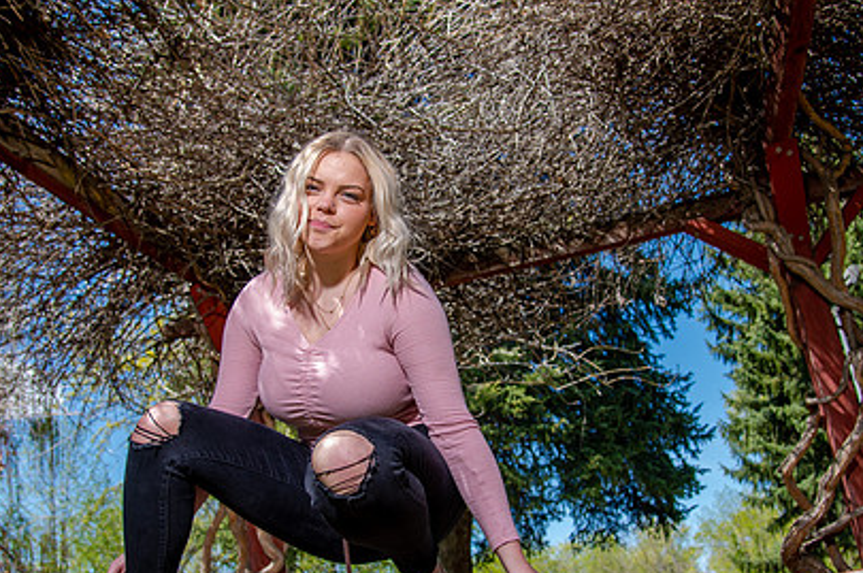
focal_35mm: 40
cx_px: 428
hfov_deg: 48.5
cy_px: 346
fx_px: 958
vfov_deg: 33.2
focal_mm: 24
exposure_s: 1/400
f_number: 4
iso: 100
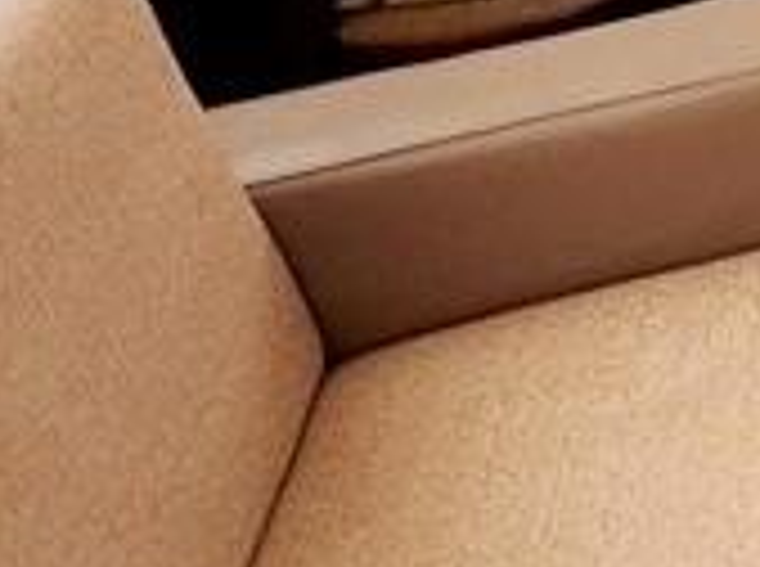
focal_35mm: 85
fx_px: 1862
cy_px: -536
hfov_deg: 15.0
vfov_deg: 14.6
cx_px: 1781
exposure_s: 1/99
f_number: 2.2
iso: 100
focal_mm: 2.22
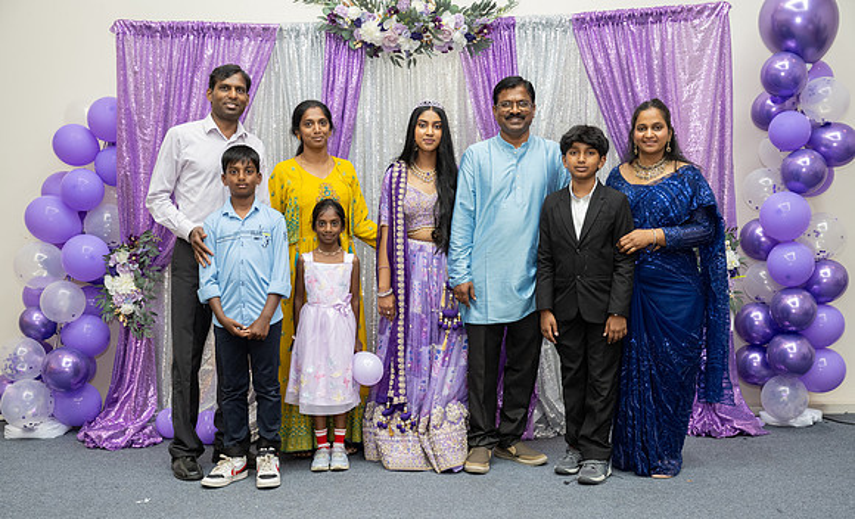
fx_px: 951
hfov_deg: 48.4
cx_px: 427
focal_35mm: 41
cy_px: 285
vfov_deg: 30.5
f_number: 3.5
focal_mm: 40
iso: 1000
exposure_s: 1/160
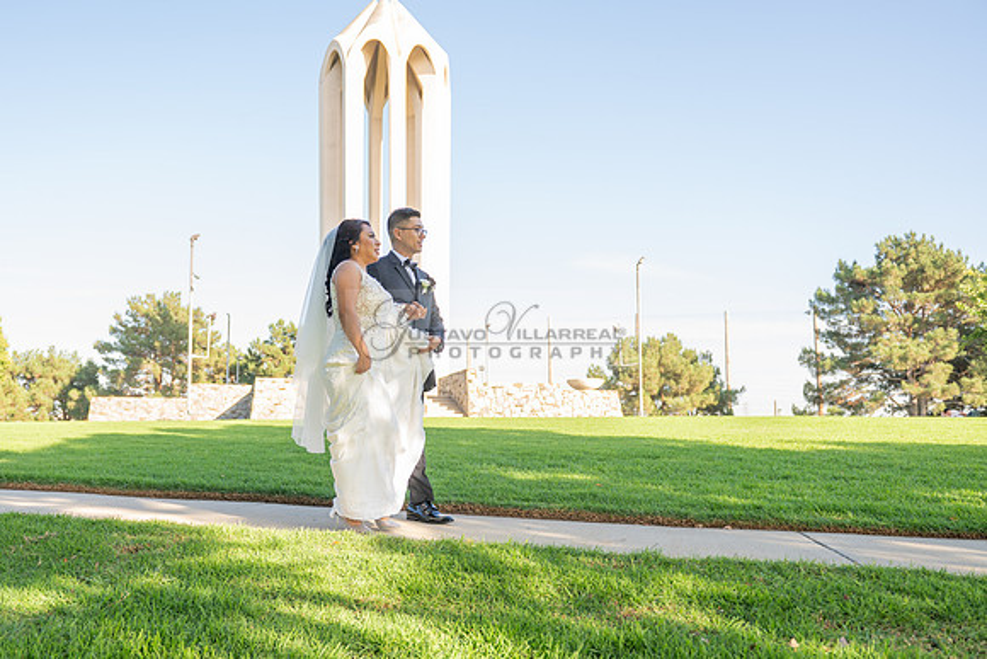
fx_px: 802
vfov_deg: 44.5
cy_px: 384
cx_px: 430
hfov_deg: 63.0
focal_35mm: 29
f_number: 3.5
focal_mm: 24
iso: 200
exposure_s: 1/500
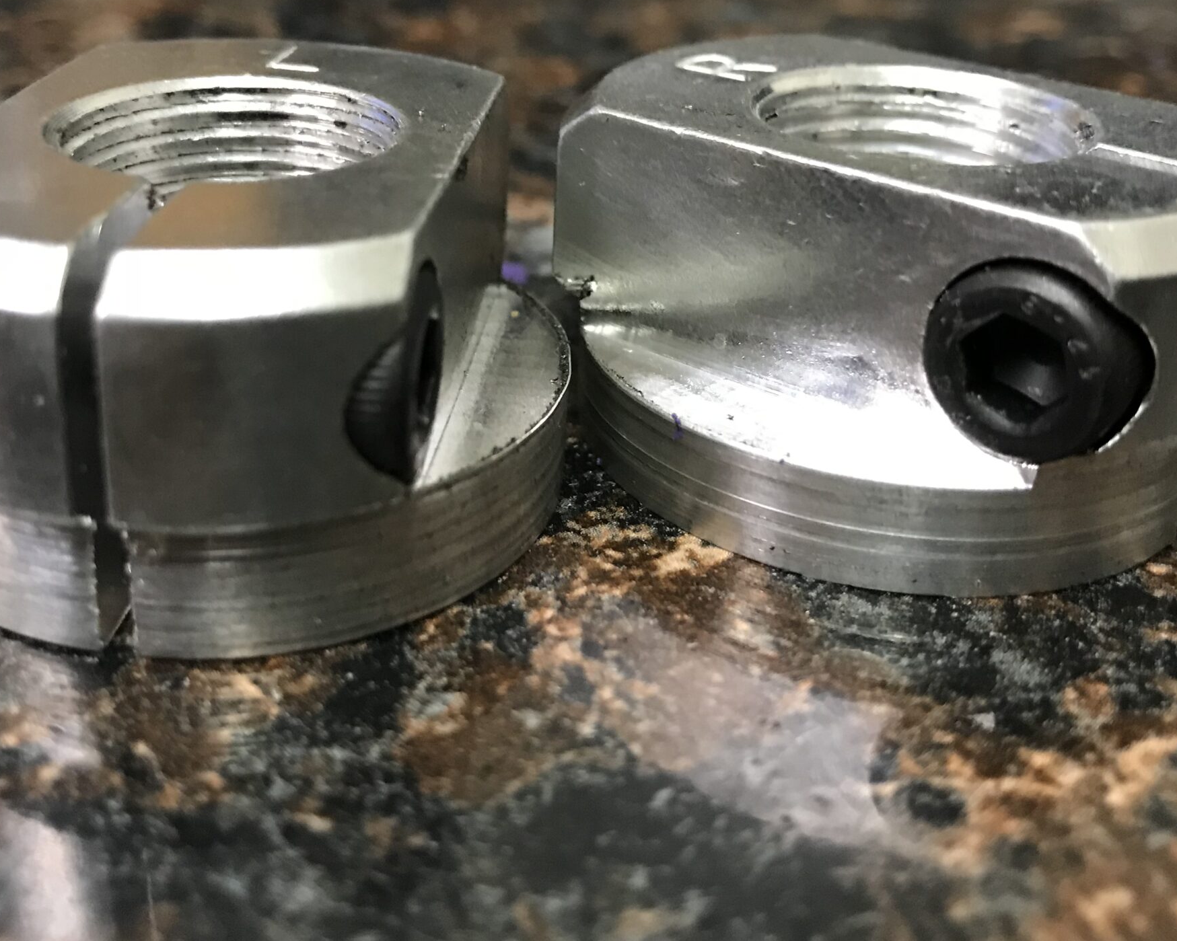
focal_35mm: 40
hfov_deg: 45.8
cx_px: 551
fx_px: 1393
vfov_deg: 37.0
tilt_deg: -26.8
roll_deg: -3.4
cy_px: 328
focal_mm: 3.99
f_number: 1.8
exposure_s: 1/15
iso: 100
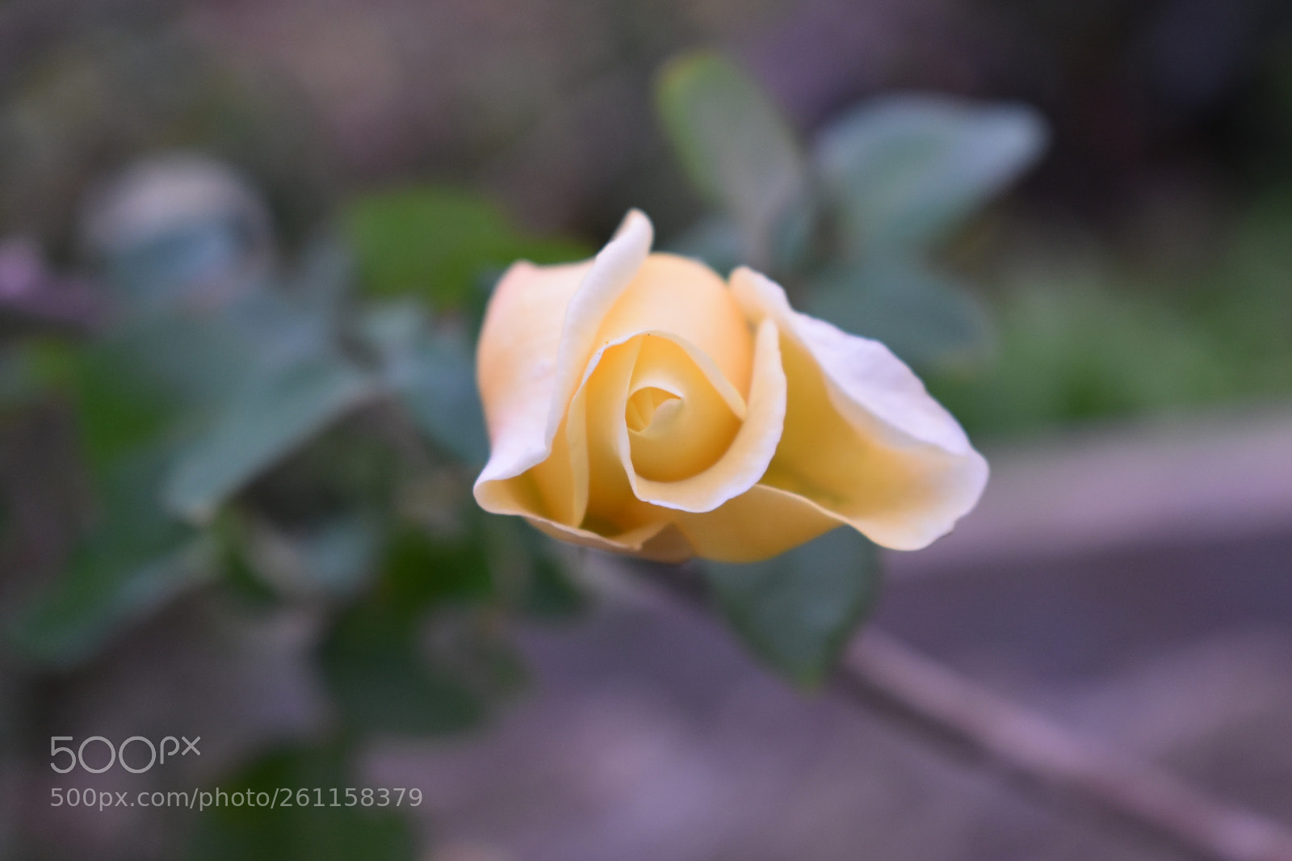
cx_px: 646
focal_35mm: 82
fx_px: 2960
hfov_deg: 24.6
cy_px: 430
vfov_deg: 16.5
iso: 1000
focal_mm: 55
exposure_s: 1/125
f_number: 5.6
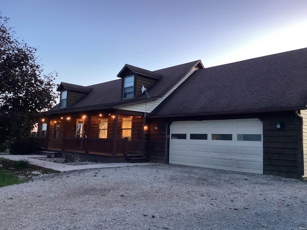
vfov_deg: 45.4
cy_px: 115
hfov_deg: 58.4
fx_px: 275
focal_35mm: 31
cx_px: 154
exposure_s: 1/40
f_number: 2.4
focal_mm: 3.3
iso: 250
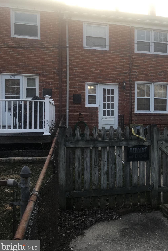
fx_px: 287
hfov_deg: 30.3
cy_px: 126
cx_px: 170
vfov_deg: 47.4
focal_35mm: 41
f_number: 2.2
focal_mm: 4.15
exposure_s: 1/120
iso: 32
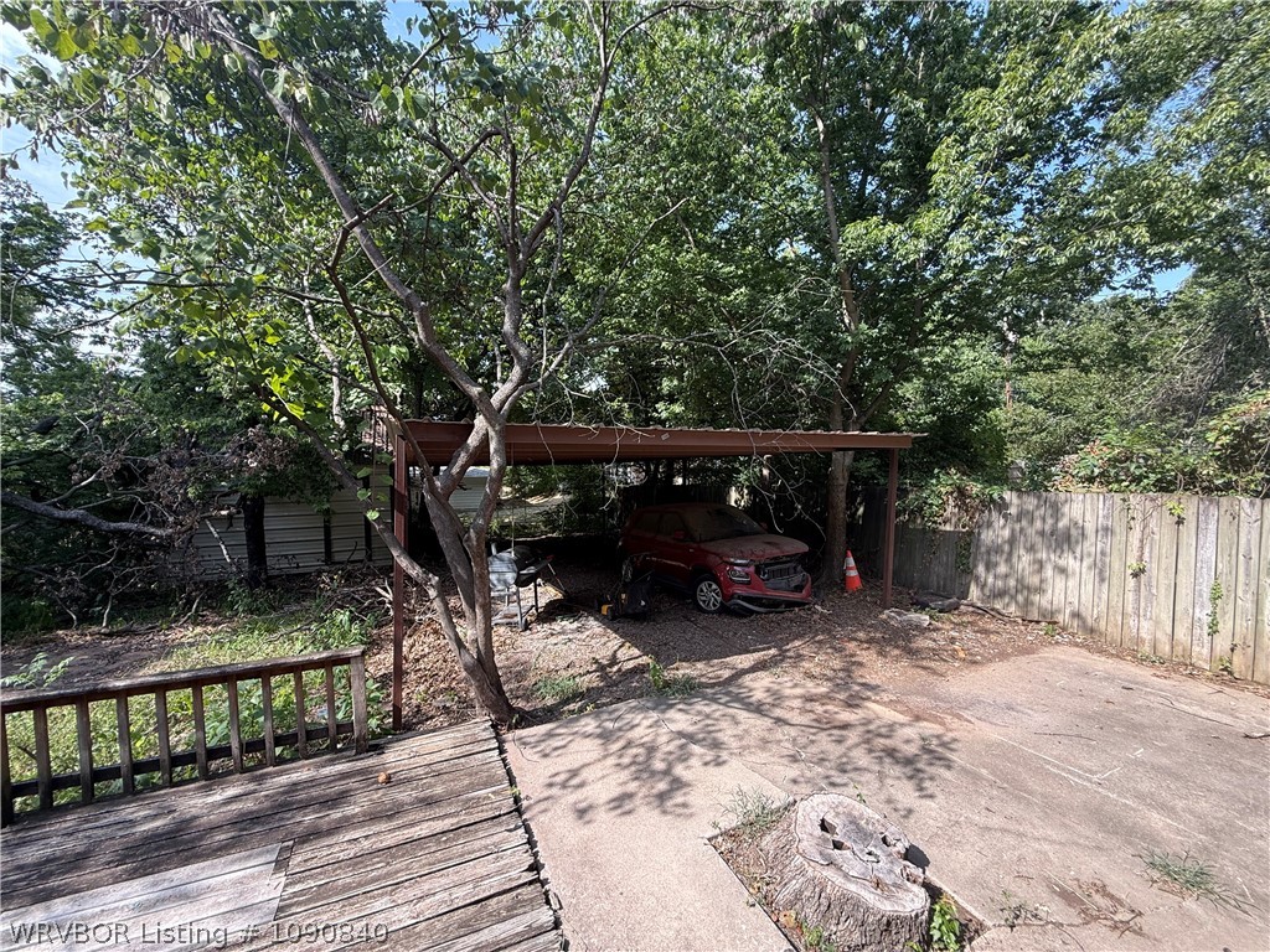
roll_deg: -0.2
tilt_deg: -1.5
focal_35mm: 14
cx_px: 635
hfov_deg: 102.1
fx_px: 514
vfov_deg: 85.7
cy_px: 476
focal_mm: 2.22
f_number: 2.2
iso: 64
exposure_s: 1/180
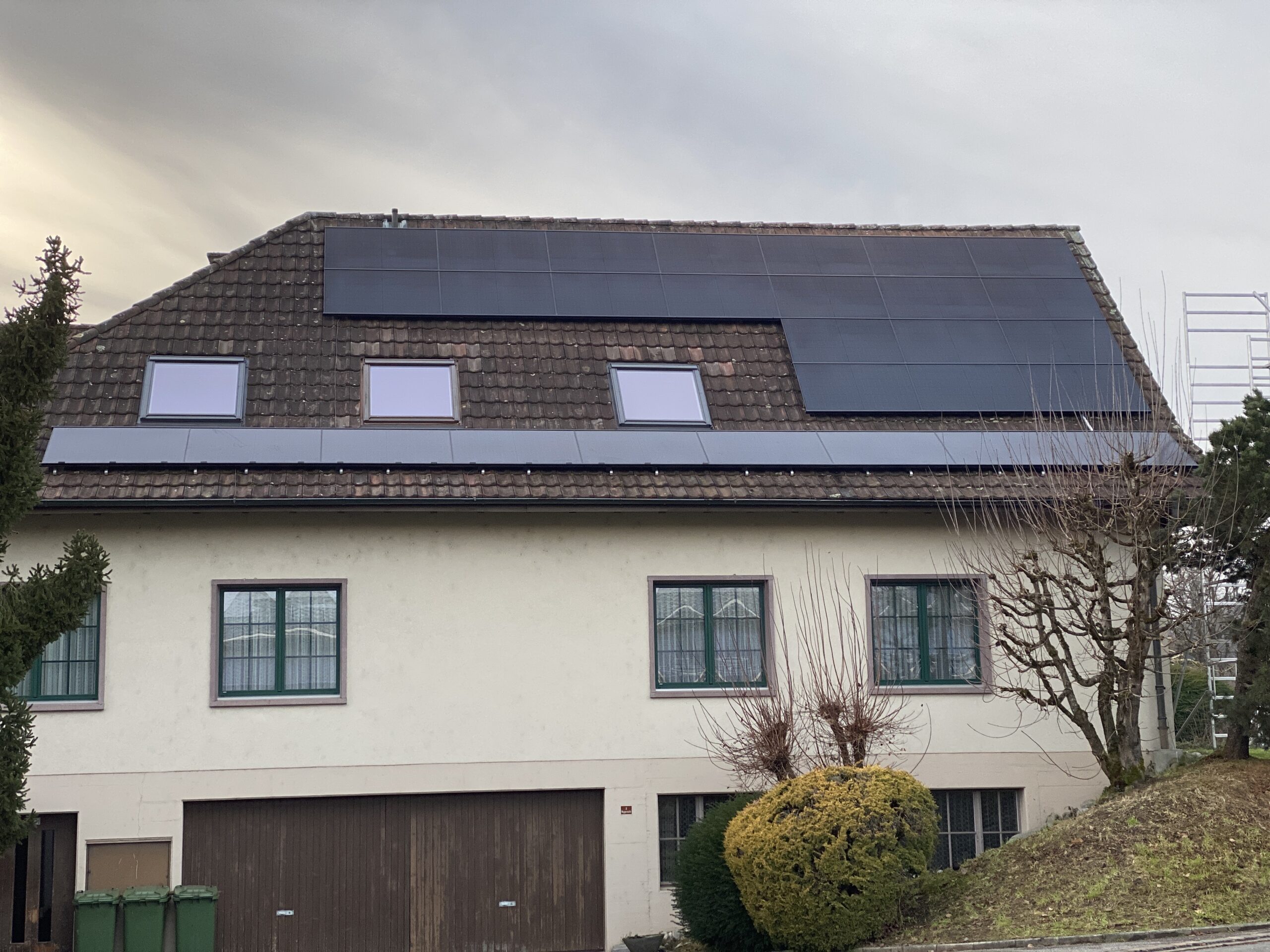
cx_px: 635
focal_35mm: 52
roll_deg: +0.9
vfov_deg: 28.0
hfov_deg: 36.8
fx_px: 1908
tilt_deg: +8.8
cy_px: 476
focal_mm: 6
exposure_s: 1/122
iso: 64
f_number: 2
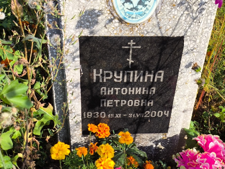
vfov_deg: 29.1
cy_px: 84
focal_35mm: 50
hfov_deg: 38.2
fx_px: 325
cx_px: 112
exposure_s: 1/983
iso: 50
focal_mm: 4.71
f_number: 1.7
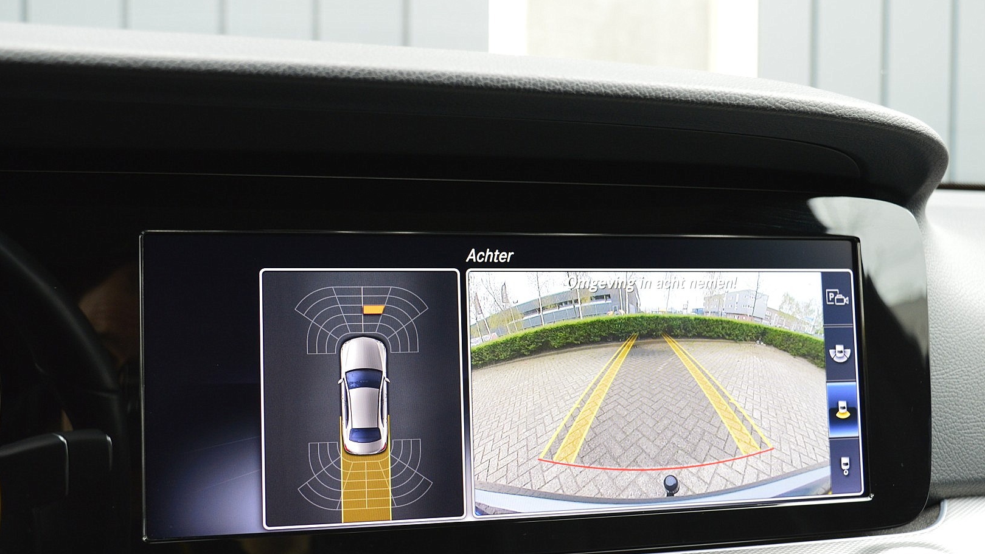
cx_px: 493
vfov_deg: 28.0
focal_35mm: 43
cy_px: 323
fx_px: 1111
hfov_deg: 47.8
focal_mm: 27
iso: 800
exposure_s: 1/60
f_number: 6.3
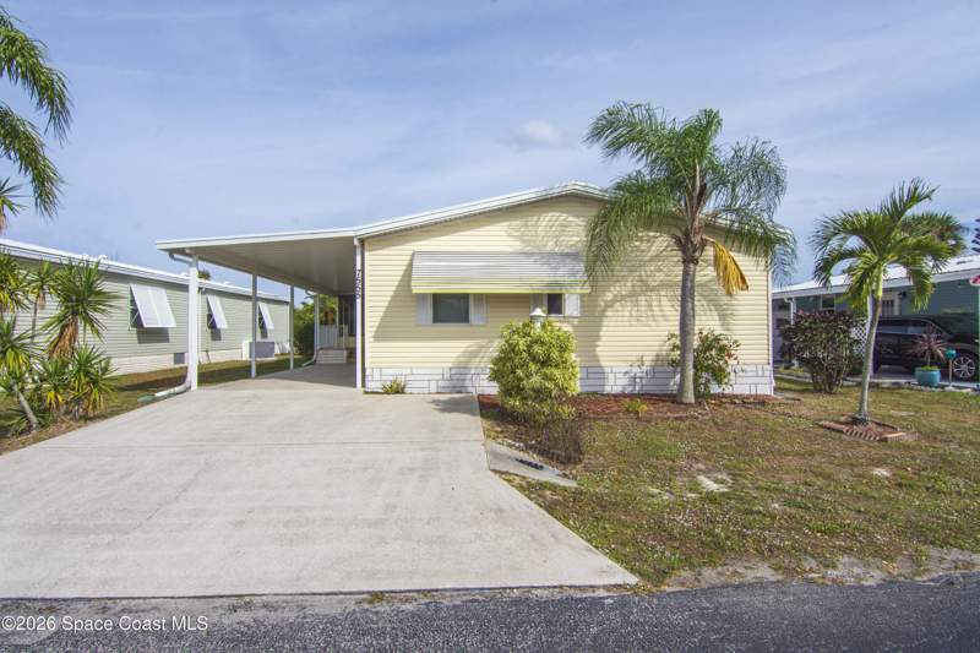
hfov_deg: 95.0
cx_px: 490
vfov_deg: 72.0
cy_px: 326
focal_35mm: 16
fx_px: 449
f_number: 11
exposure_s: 1/500
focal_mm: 11
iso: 320
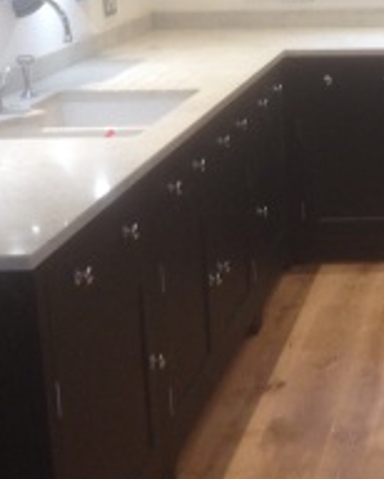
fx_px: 1291
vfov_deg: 20.8
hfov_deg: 15.6
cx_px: 581
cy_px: 112
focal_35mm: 91
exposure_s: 1/20
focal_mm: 4.28
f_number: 2.4
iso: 100
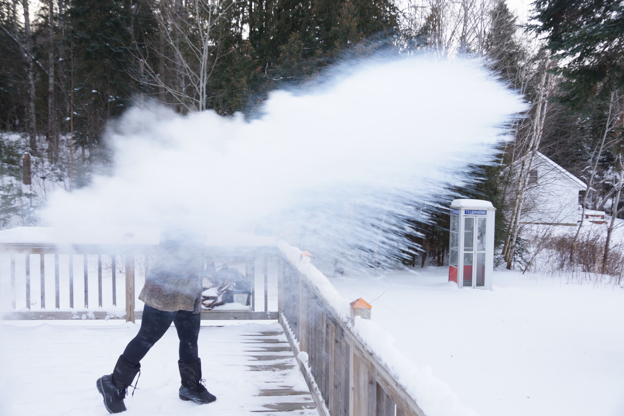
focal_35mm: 33
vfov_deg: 40.0
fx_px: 572
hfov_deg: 57.2
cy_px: 208
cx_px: 312
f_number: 4.5
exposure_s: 1/100
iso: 100
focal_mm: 22
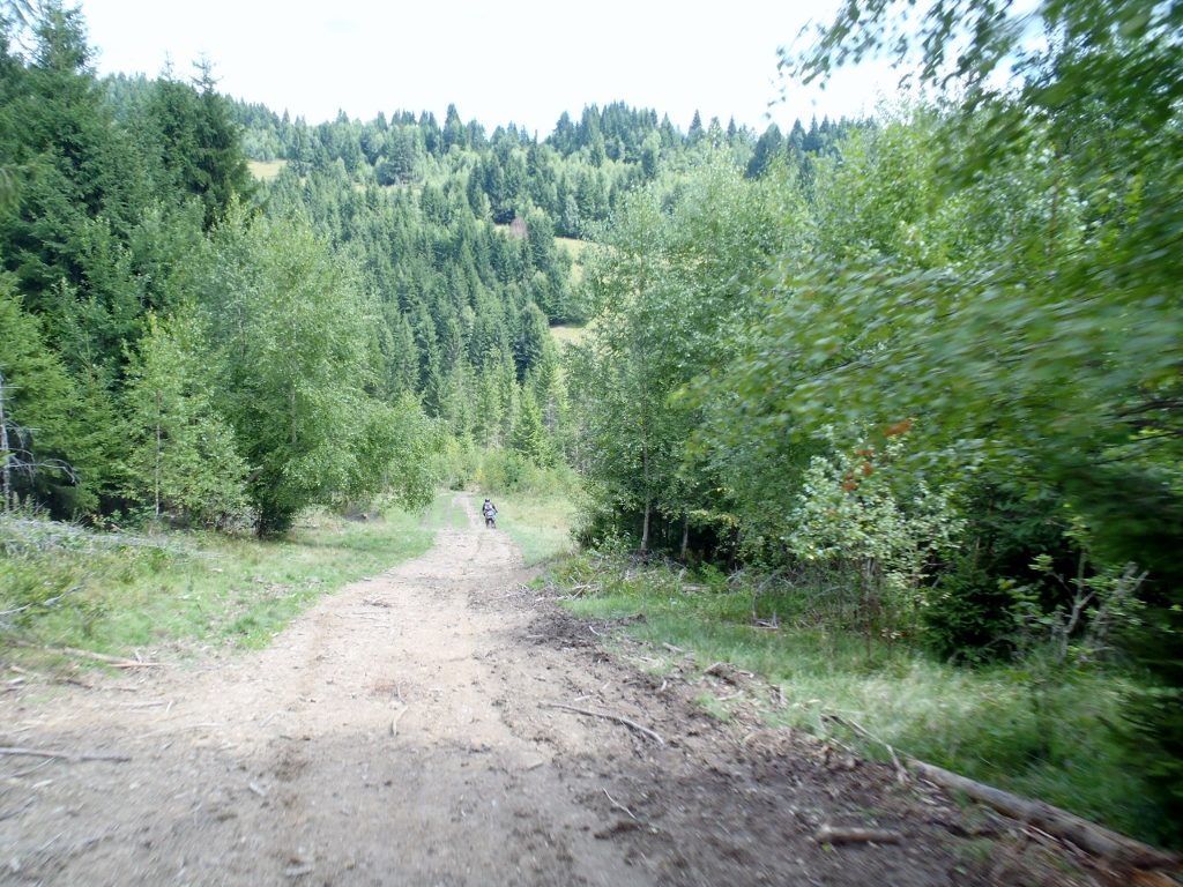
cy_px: 444
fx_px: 957
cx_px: 592
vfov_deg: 49.7
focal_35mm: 28
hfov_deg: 63.4
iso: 80
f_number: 3.9
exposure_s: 1/125
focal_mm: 5
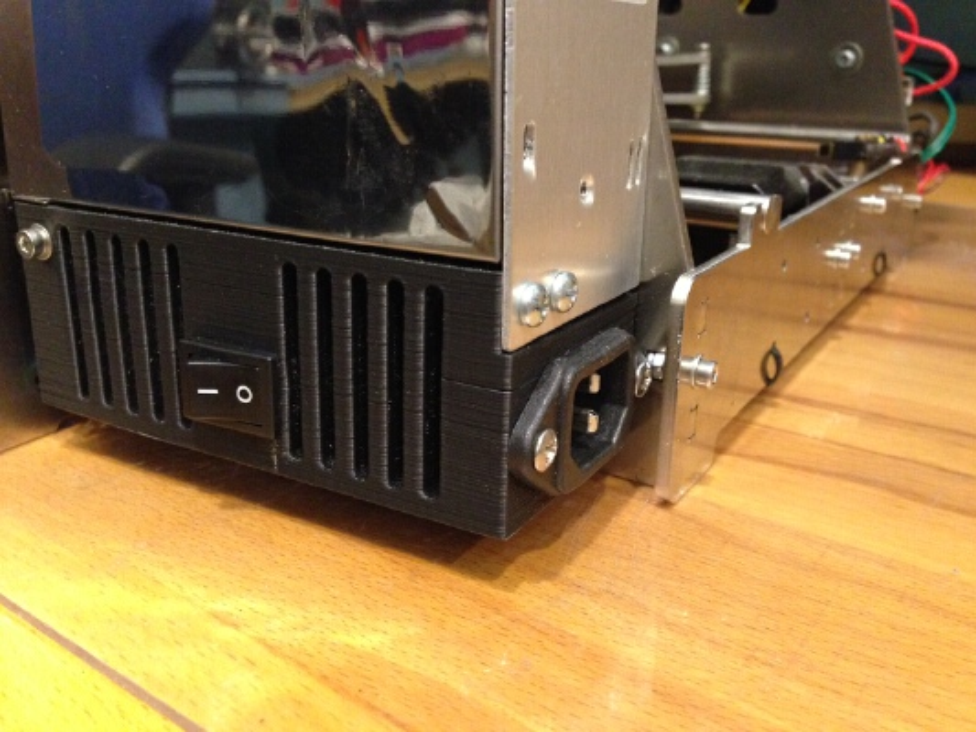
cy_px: 366
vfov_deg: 43.0
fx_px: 931
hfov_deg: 55.3
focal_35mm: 33
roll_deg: +0.1
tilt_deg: -21.5
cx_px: 488
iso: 500
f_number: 2.4
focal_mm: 4.12
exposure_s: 1/15
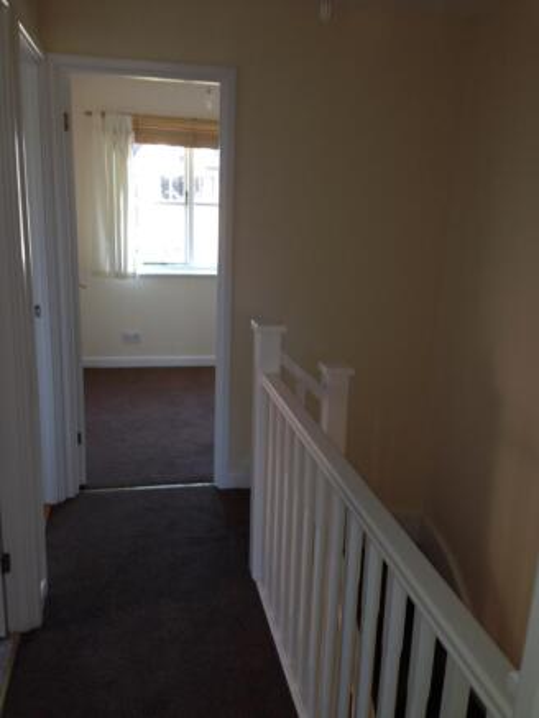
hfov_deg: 43.0
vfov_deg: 55.3
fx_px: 685
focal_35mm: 33
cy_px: 359
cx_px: 270
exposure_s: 1/20
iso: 50
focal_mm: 4.12
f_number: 2.4
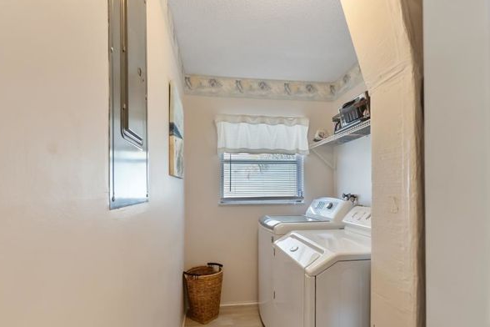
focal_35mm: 18
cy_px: 189
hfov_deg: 90.0
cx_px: 245
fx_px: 245
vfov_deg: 67.0
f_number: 4
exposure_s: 1/125
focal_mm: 10
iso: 3200
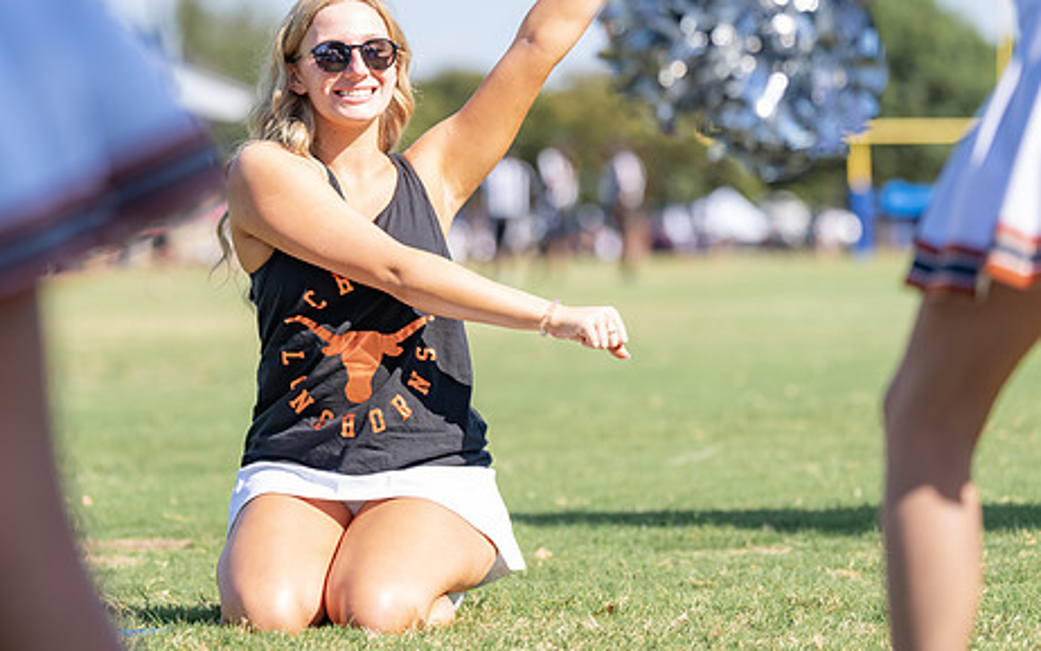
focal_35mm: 172
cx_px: 392
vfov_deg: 7.6
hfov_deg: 12.2
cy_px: 241
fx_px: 4881
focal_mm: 124
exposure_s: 1/1250
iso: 160
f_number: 2.8
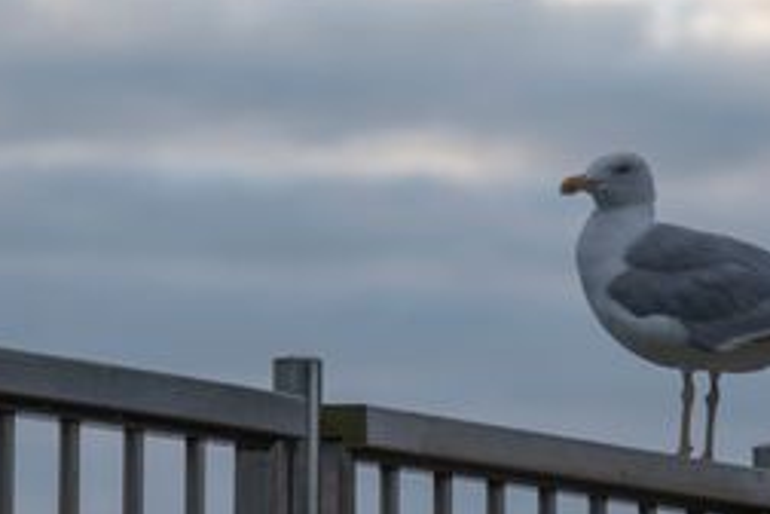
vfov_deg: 3.7
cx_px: 269
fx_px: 7999
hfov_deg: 5.5
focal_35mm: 374
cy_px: 356
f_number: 5.6
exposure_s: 1/160
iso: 100
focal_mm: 122.6
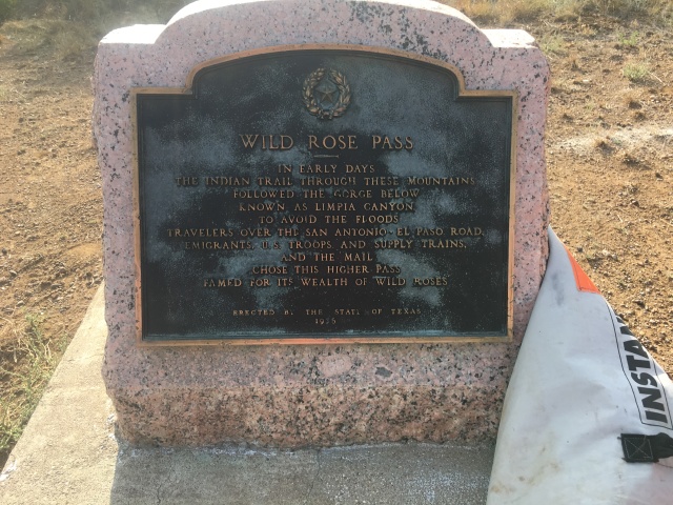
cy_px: 252
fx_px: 564
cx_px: 336
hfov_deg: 61.7
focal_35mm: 29
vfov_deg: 48.2
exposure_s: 1/444
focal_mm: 4.15
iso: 25
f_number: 2.2
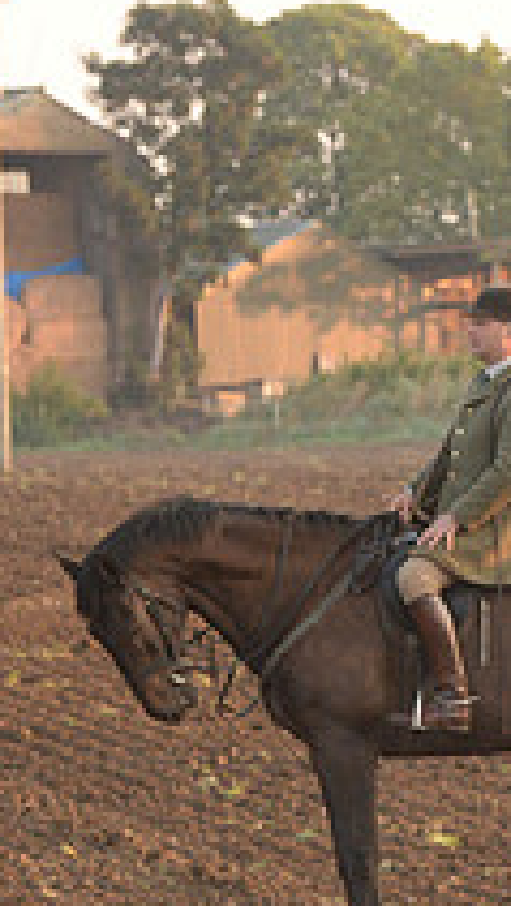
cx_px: 1026
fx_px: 8991
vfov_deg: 5.8
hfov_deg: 3.2
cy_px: 593
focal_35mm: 374
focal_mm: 130
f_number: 5.6
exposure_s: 1/640
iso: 2500
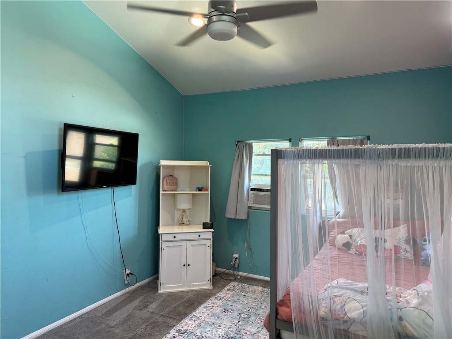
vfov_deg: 56.8
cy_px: 170
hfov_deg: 71.6
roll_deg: -0.9
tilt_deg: -1.8
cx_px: 226
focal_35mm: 24
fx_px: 313
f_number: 1.78
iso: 200
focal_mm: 6.76
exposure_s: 1/120
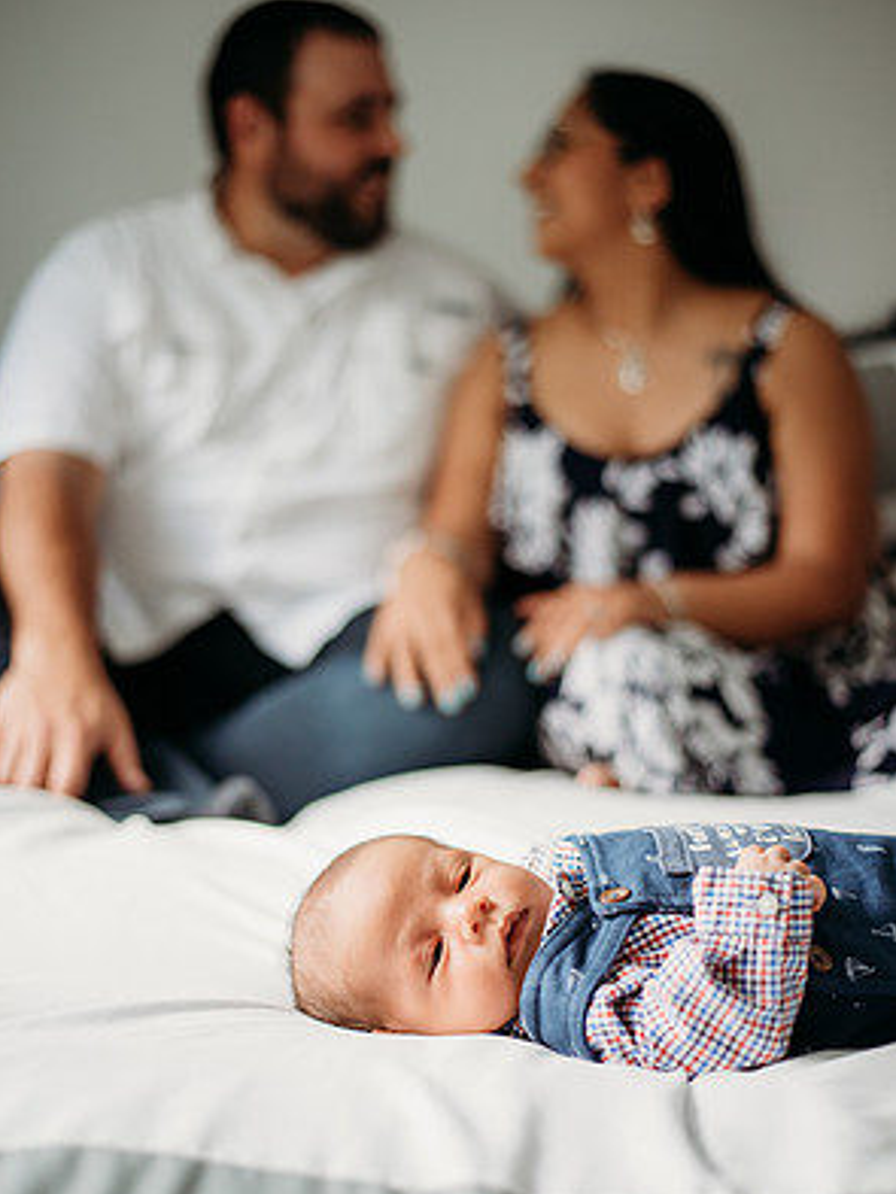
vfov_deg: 34.9
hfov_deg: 26.6
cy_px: 653
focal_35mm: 55
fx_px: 1897
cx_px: 446
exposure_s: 1/500
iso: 800
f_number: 1.8
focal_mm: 50
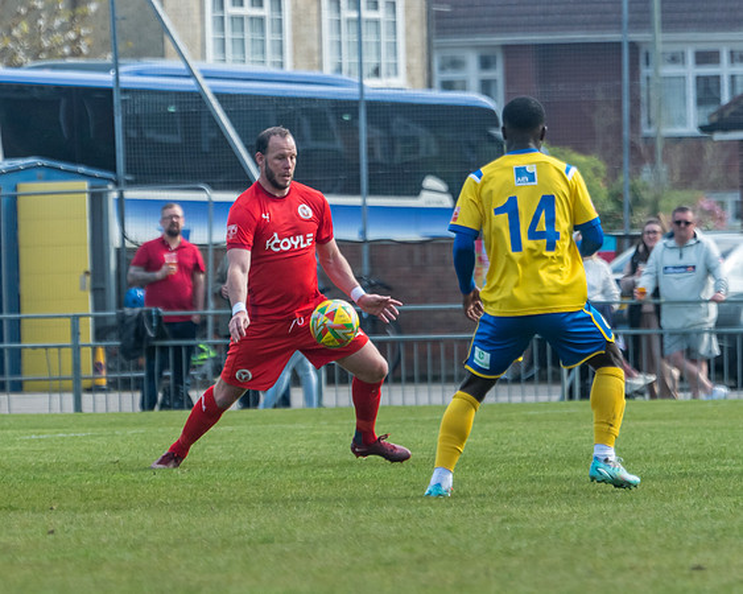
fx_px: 9609
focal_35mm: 437
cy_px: 159
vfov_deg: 3.5
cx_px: 159
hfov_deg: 4.4
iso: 400
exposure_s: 1/3200
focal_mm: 210
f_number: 4
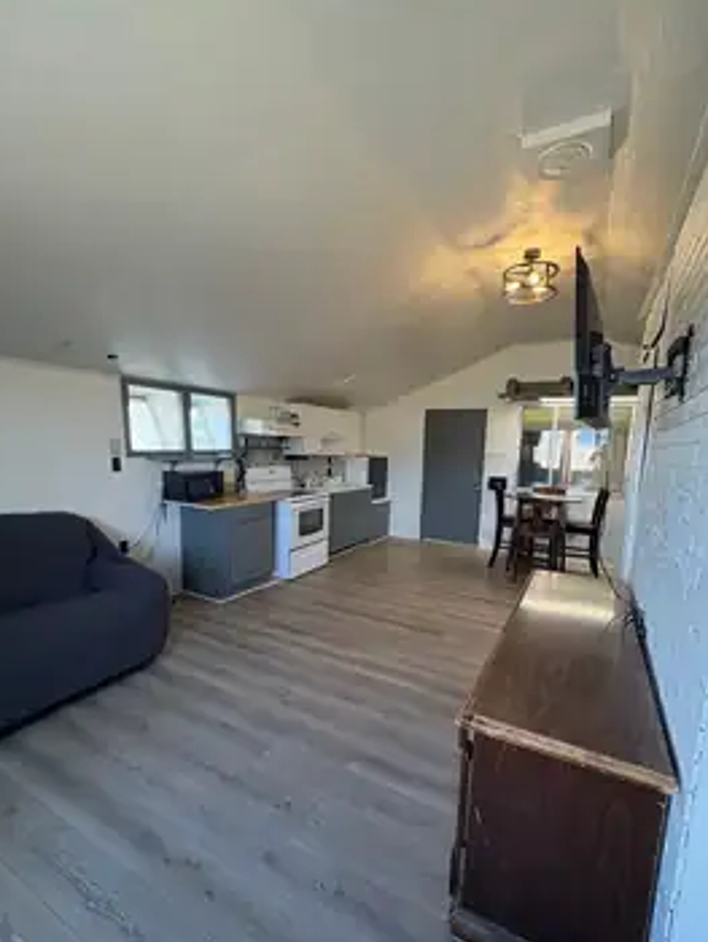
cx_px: 361
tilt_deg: -8.3
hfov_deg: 78.2
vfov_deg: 94.2
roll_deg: -1.8
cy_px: 514
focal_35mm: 16
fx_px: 436
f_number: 2.2
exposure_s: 1/120
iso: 250
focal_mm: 2.22
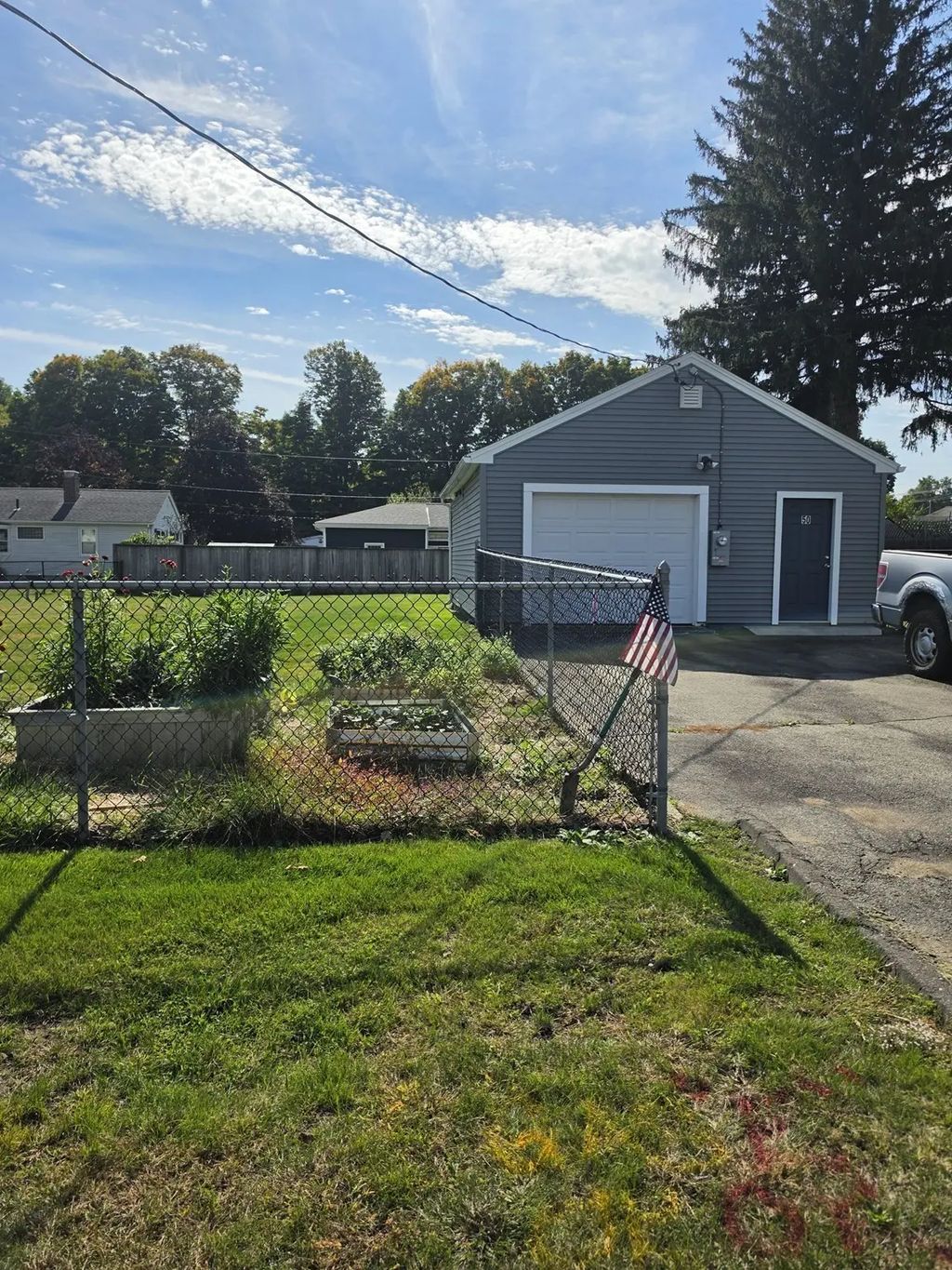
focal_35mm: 23
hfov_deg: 58.9
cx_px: 476
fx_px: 843
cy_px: 635
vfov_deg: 73.9
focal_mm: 6.5
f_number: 1.4
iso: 32
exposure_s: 1/7939
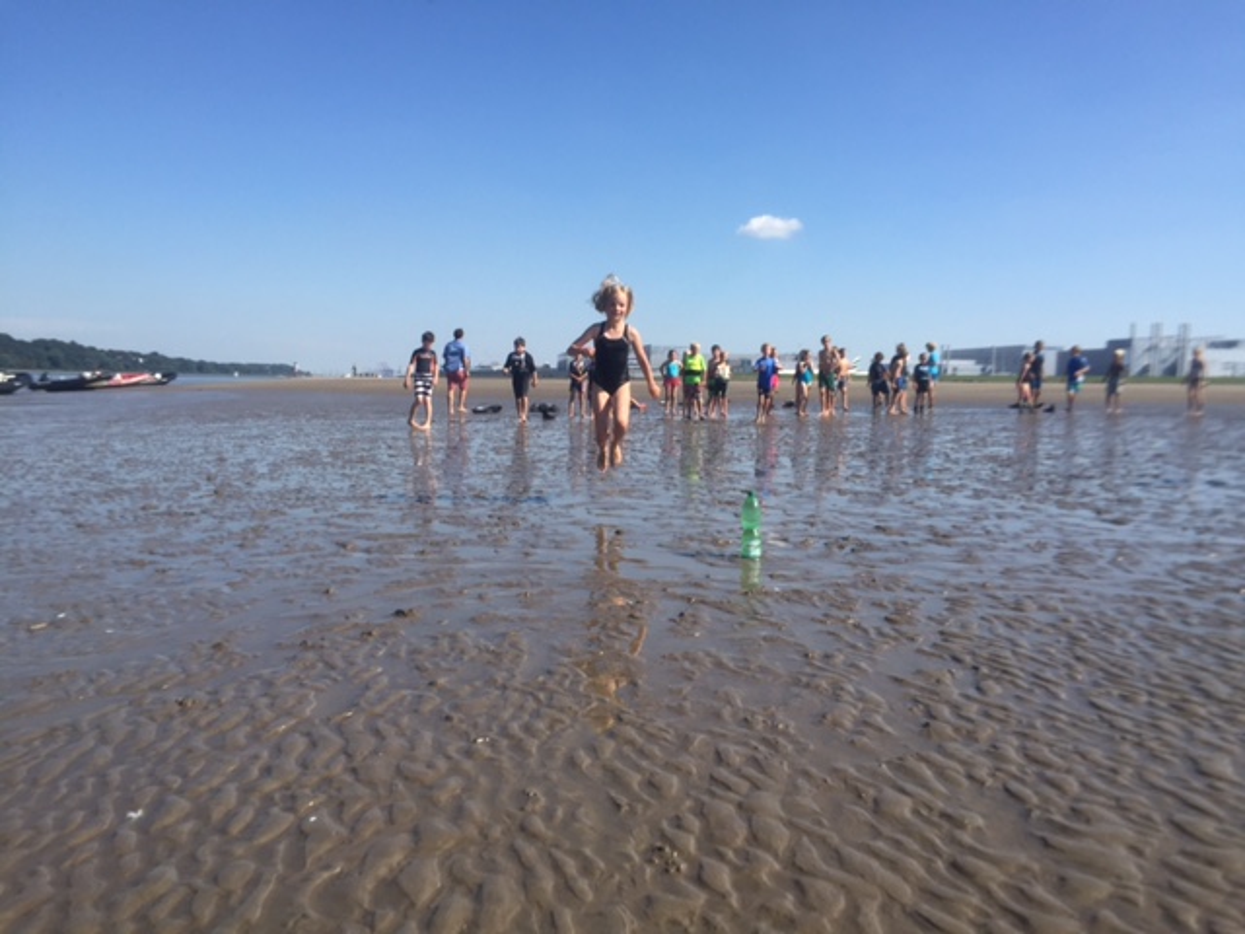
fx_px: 1043
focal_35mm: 29
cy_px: 467
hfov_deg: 61.7
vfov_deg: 48.2
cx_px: 622
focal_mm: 4.15
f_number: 2.2
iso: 32
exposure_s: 1/1883
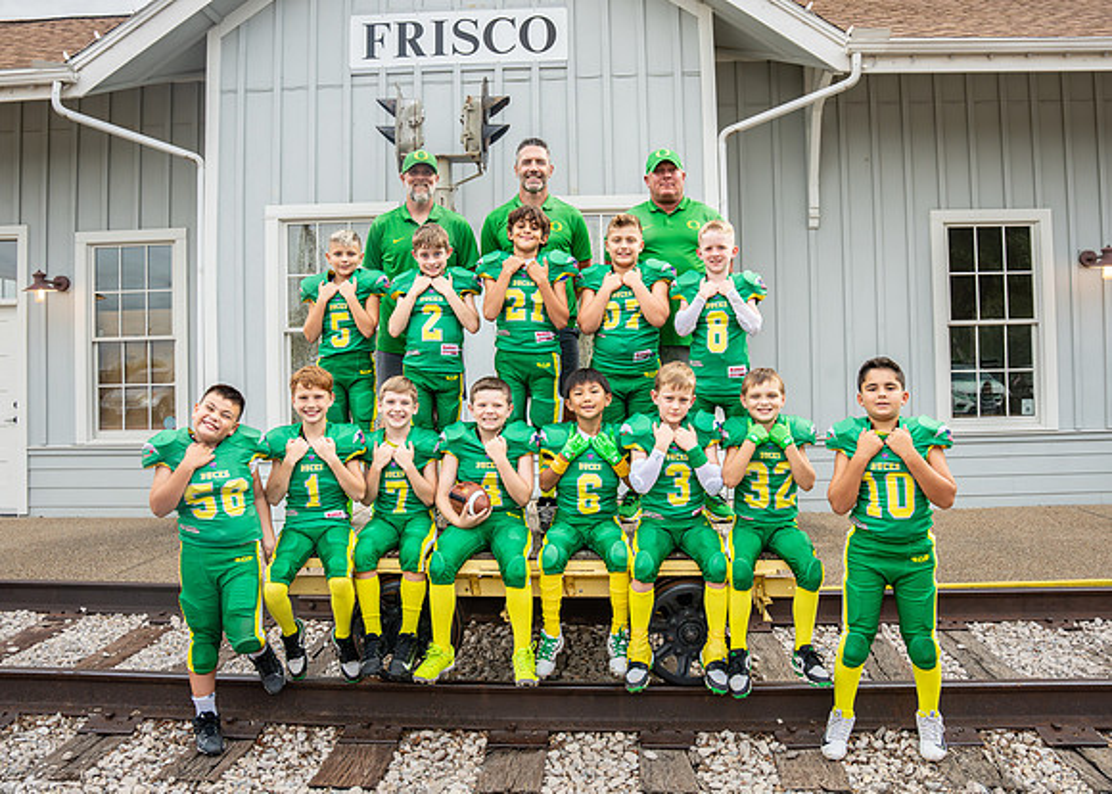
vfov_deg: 47.2
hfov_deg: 63.0
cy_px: 352
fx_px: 907
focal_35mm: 29
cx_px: 576
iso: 800
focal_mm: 24
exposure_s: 1/800
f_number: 4
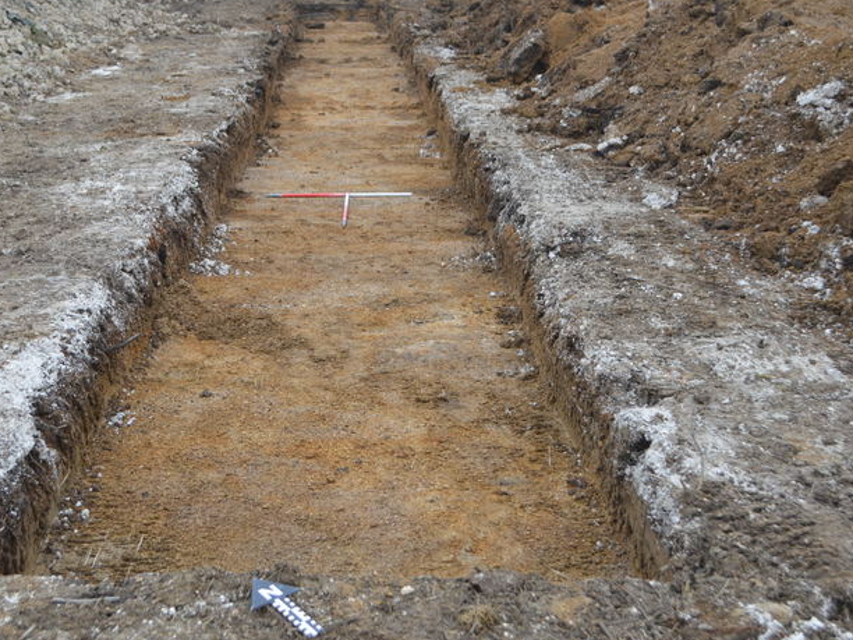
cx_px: 347
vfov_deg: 27.5
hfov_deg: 36.1
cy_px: 316
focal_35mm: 53
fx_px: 1306
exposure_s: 1/125
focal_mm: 30
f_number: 5.6
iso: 400
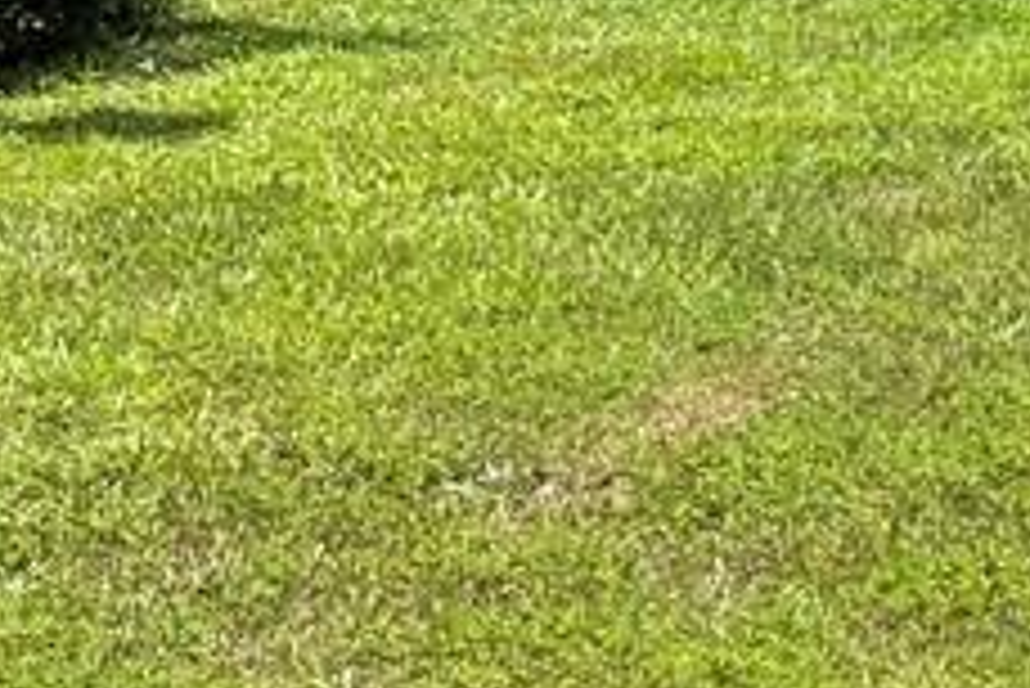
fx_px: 3464
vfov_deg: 10.8
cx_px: 1898
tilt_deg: +3.5
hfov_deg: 14.7
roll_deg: +0.2
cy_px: -450
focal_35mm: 121
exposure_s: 1/2353
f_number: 1.6
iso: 32
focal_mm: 4.2
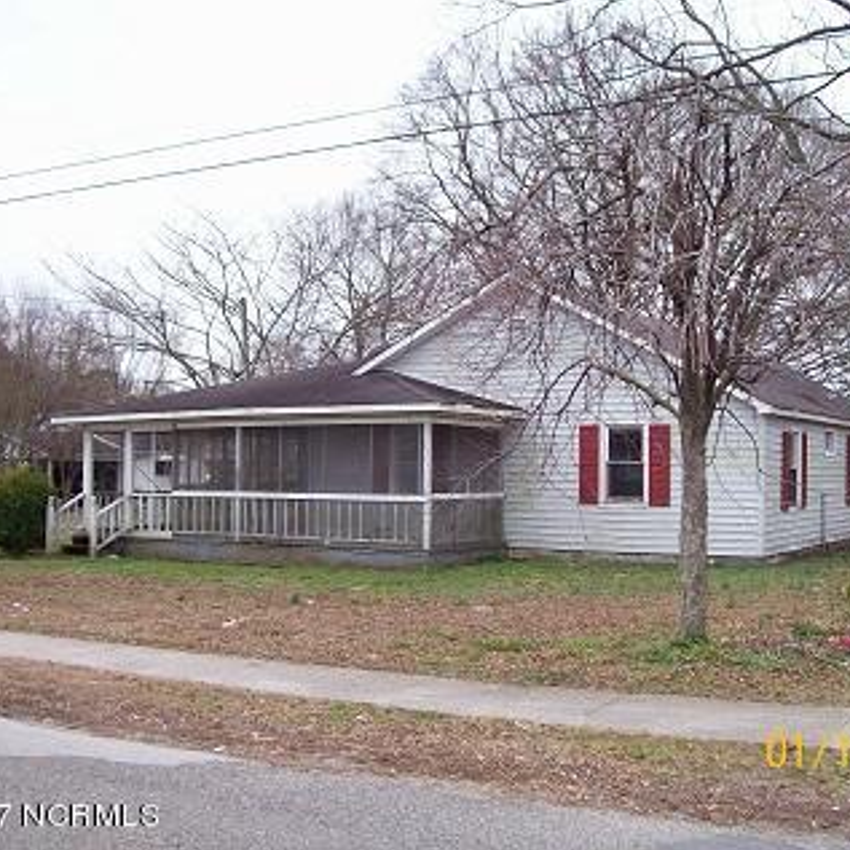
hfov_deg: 39.1
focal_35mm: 43
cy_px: 425
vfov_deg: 39.2
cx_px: 475
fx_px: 1195
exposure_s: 1/122
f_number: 2.7
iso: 80
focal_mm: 6
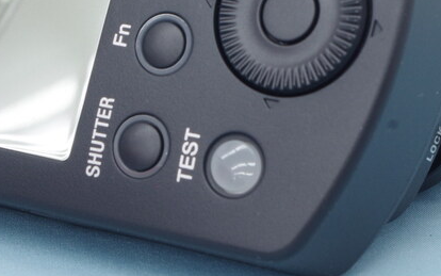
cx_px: 184
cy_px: 30
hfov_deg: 11.0
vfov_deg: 6.9
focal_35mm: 190
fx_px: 2290
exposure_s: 1/2
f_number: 14
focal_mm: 43
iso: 200
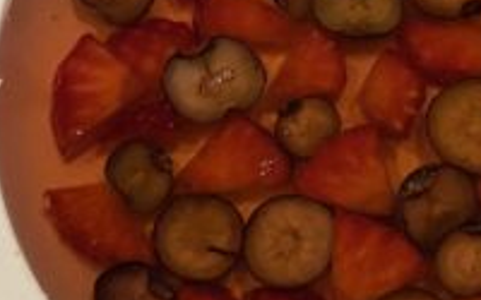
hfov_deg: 22.2
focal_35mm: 92
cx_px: 398
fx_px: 1206
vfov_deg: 14.2
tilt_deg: -70.8
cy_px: 142
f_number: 1.8
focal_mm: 4.25
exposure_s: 1/50
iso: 500
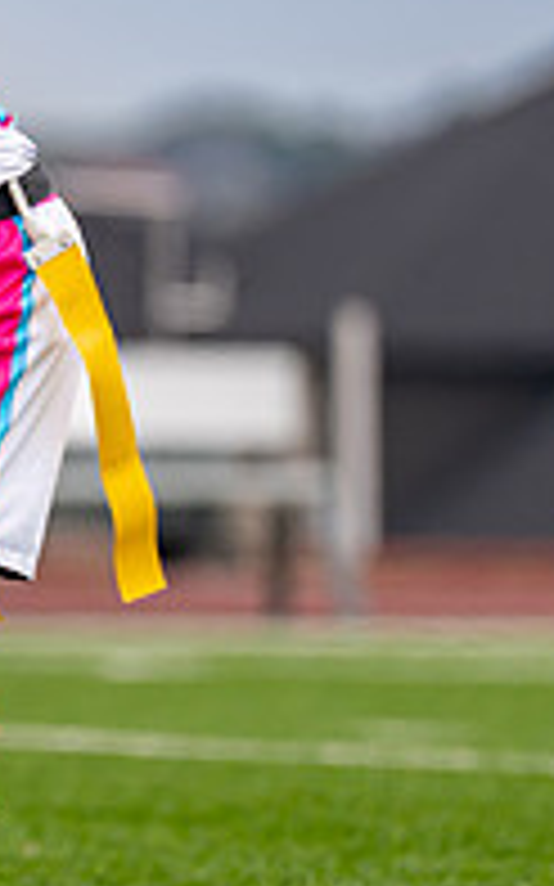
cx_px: -396
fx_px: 19267
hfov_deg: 1.6
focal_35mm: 797
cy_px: 320
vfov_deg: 2.6
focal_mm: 200
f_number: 2.8
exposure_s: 1/2000
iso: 100
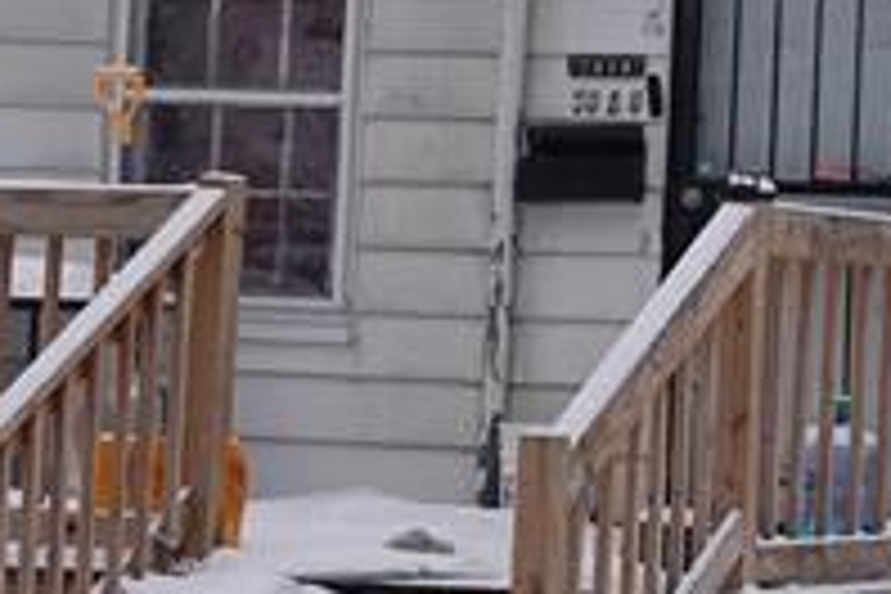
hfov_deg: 10.4
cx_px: 1390
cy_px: 4
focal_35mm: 191
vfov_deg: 7.2
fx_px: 4727
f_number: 4
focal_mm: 13.7
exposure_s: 1/640
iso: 100
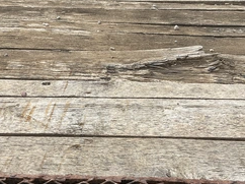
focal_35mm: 48
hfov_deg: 39.7
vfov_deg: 30.2
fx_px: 339
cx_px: 125
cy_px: 89
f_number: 1.8
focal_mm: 3
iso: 25
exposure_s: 1/1577
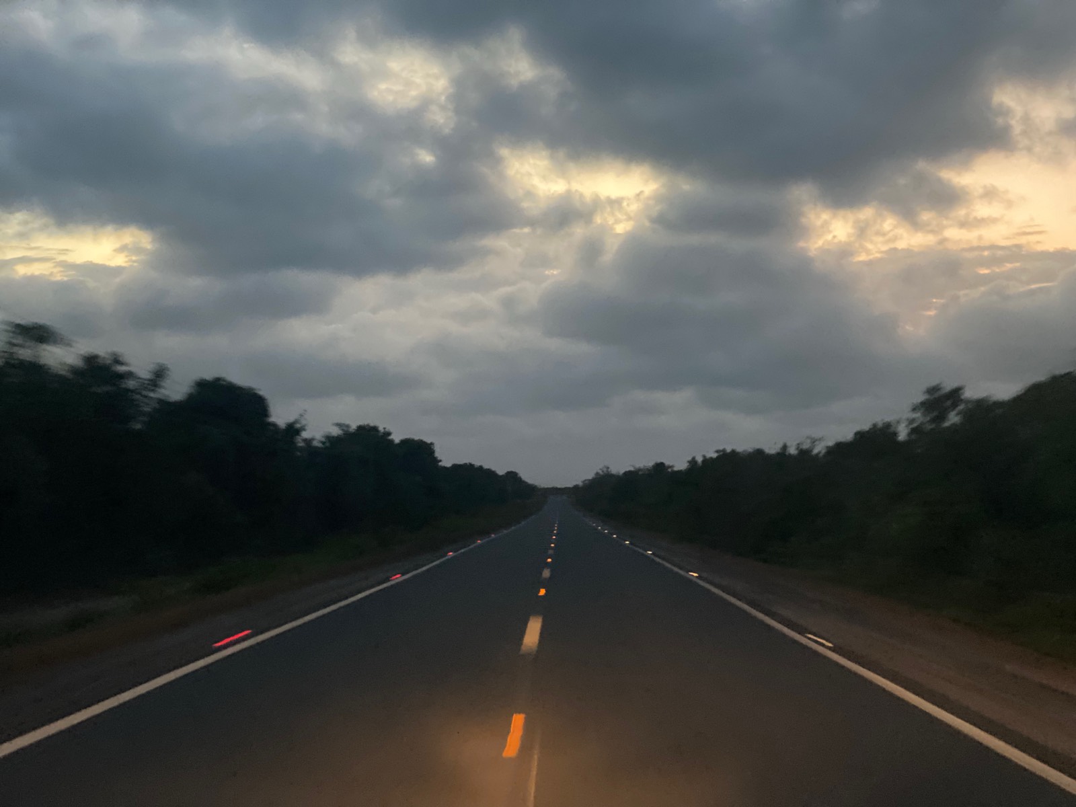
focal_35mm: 52
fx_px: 1616
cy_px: 404
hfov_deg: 36.8
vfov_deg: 28.0
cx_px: 538
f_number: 2
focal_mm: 6
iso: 400
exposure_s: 1/16
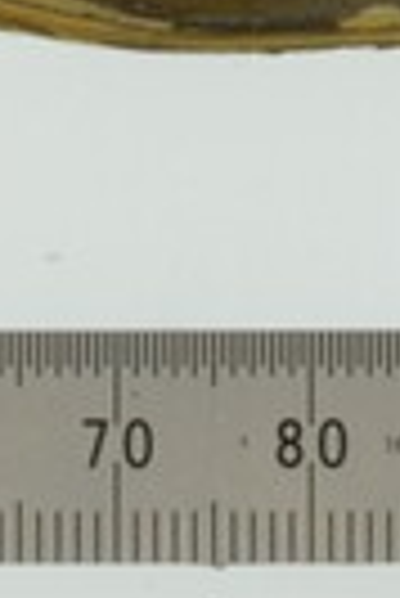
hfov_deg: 2.5
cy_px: -1014
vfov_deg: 3.7
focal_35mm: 541
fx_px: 8993
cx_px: 413
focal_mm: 60
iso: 100
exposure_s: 1/10
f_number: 32
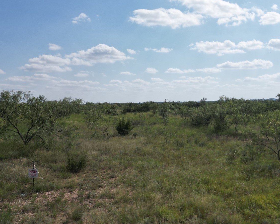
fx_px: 356
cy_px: 112
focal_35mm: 43
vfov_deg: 34.9
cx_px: 171
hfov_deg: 42.6
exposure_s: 1/6400
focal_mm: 6.72
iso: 120
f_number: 1.7
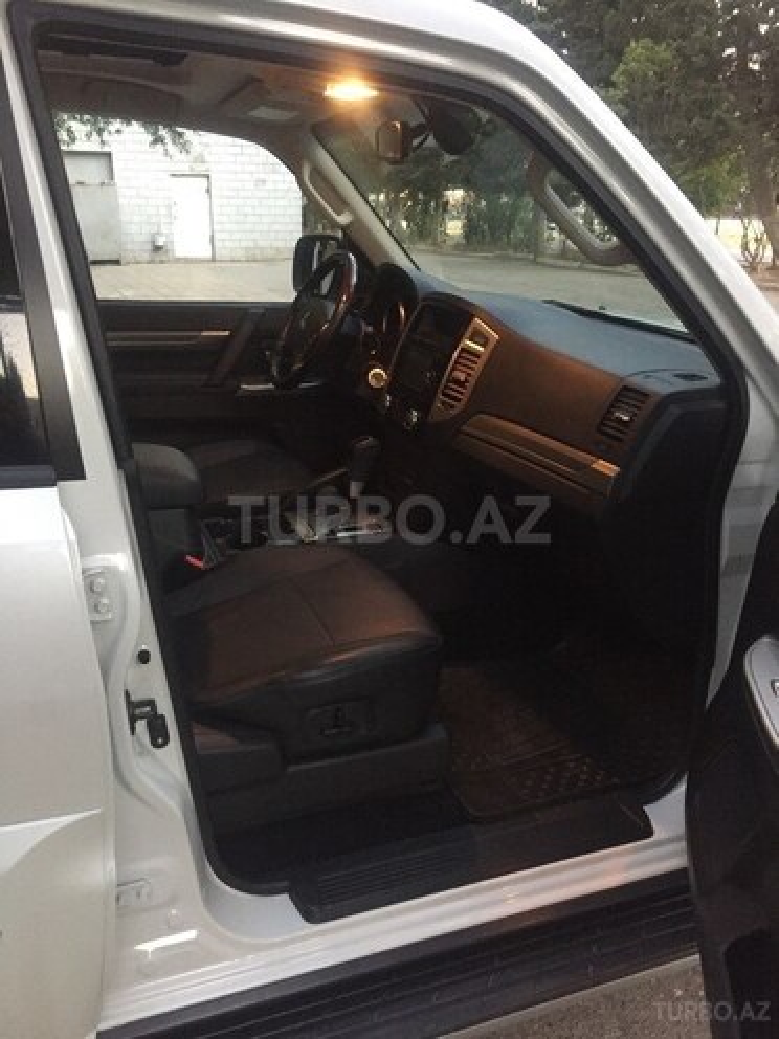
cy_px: 520
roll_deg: -0.4
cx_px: 390
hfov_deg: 48.2
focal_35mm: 29
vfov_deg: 61.7
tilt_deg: -17.9
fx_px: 870
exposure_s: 1/17
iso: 320
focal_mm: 4.15
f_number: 2.2
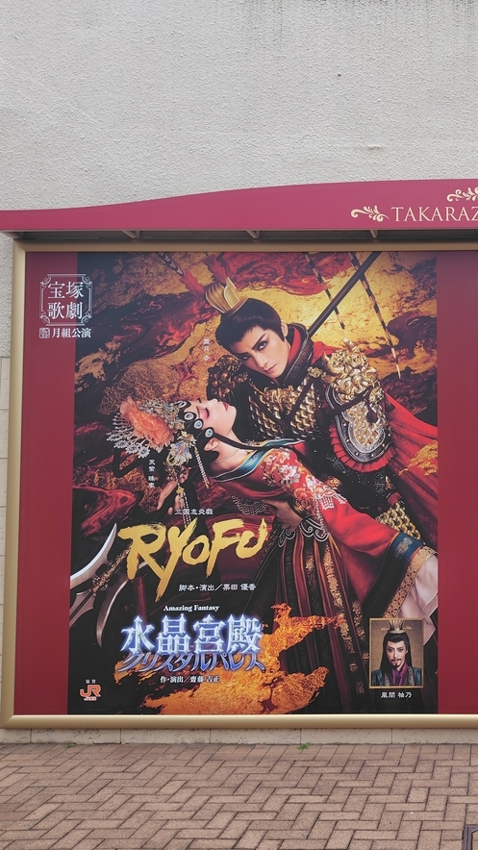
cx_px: 489
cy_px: 427
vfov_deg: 58.0
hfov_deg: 31.7
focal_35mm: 34
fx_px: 766
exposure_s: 1/640
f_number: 1.9
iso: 50
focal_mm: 5.6
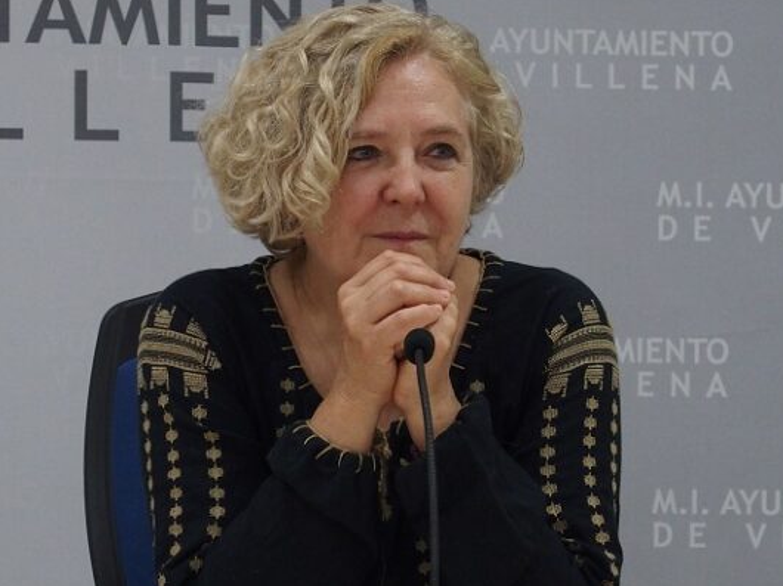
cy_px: 403
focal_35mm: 154
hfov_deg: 12.8
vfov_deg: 9.6
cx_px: 377
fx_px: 3482
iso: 400
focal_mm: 17.8
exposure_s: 1/80
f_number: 2.8
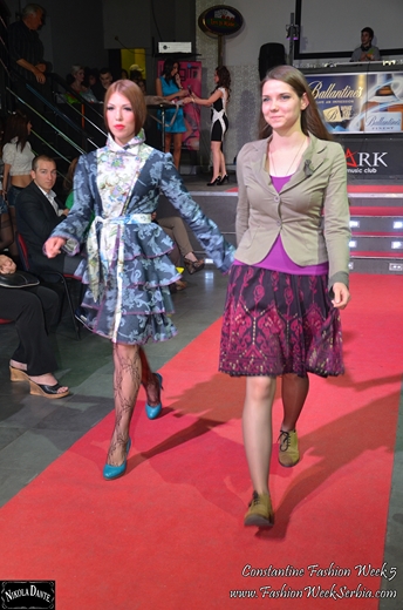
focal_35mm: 51
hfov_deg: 26.3
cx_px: 202
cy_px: 305
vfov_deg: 39.0
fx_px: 861
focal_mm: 34
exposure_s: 1/60
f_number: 4.2
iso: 720
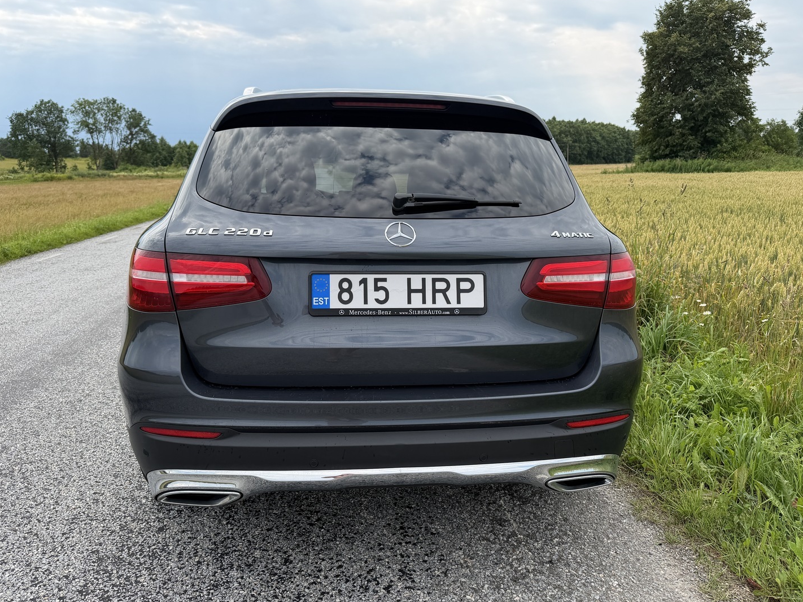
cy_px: 304
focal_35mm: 27
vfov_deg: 51.4
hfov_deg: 65.3
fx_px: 626
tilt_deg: -12.5
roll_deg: +1.5
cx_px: 395
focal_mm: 6.76
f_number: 1.78
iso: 80
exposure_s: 1/2611
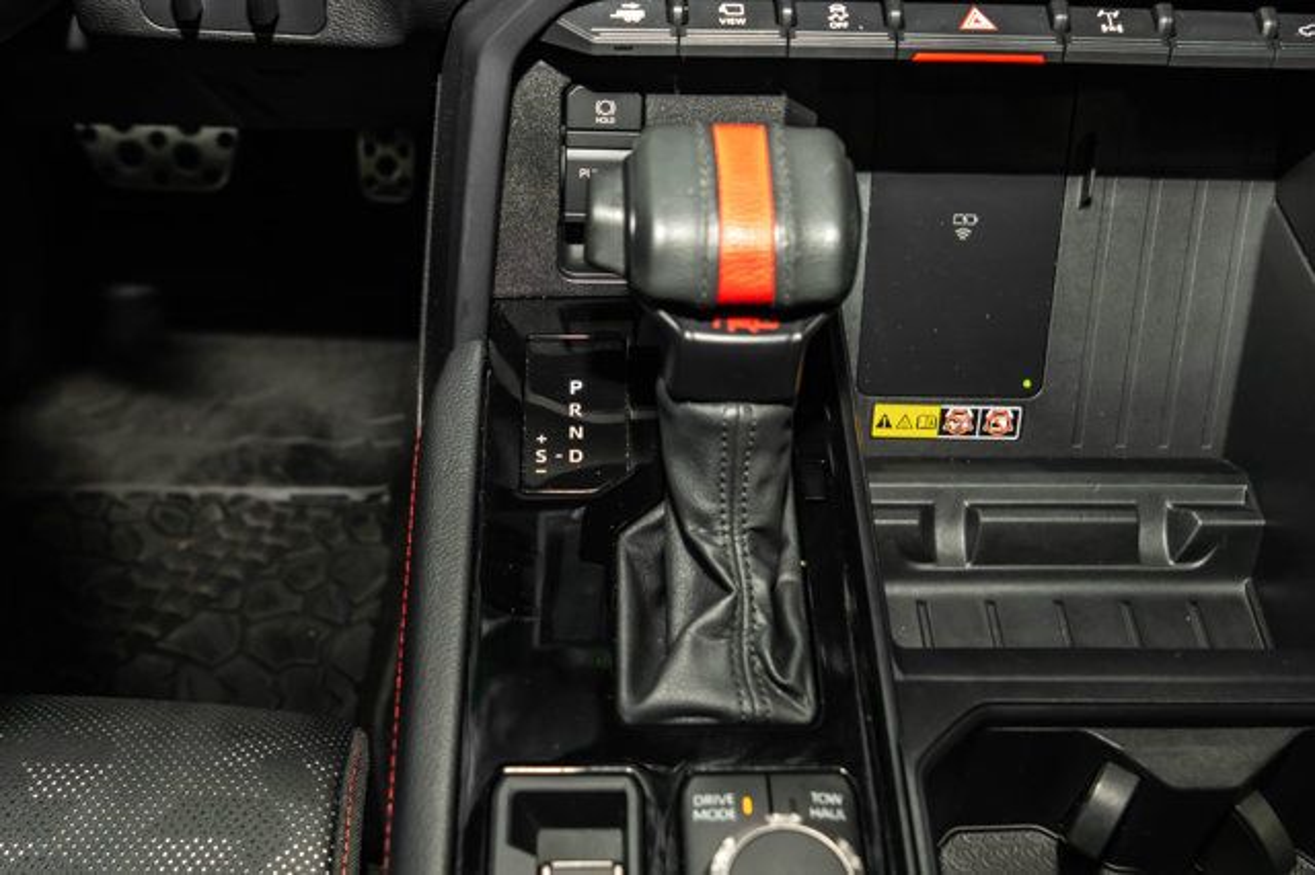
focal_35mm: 36
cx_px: 658
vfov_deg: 36.8
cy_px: 438
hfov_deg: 53.2
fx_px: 1314
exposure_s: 1/200
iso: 800
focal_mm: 24
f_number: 4
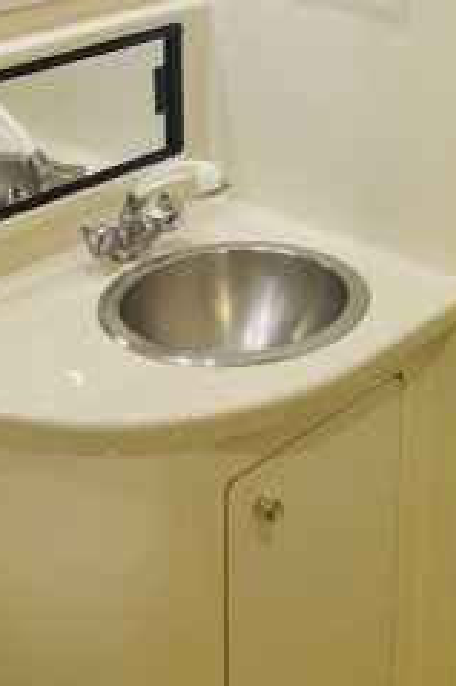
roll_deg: -3.4
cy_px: 34
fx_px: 1294
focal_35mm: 68
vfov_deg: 28.2
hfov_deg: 18.9
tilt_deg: -14.7
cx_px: 539
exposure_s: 1/41
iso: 400
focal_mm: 4.25
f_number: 1.8
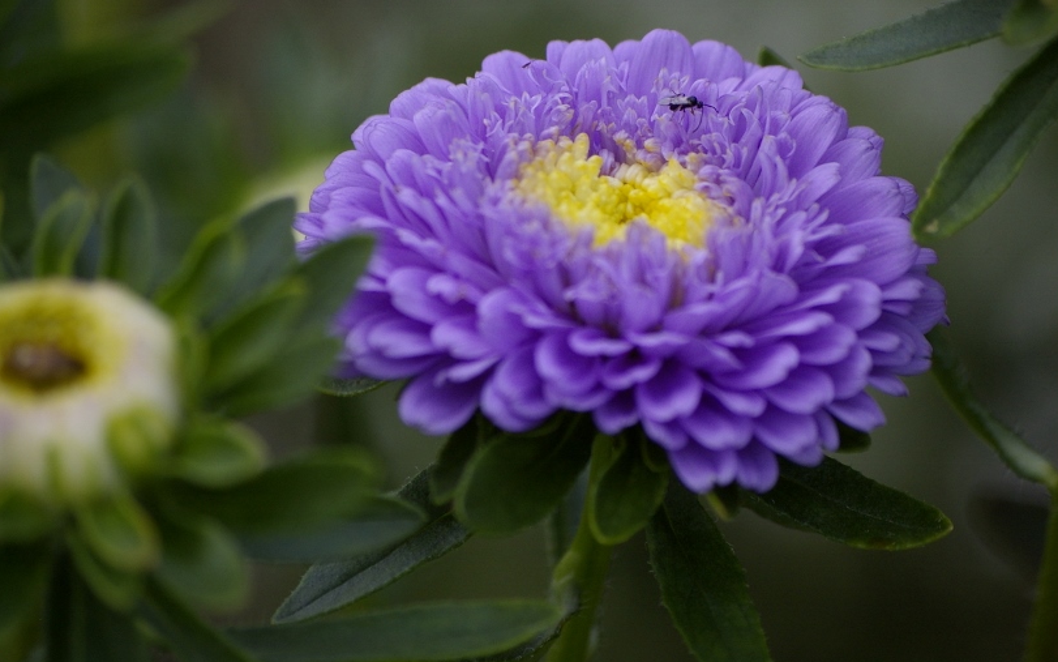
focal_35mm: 347
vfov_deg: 3.8
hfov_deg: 6.1
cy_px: 277
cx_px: 551
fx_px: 10006
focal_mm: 180
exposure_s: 1/640
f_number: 5.6
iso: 400
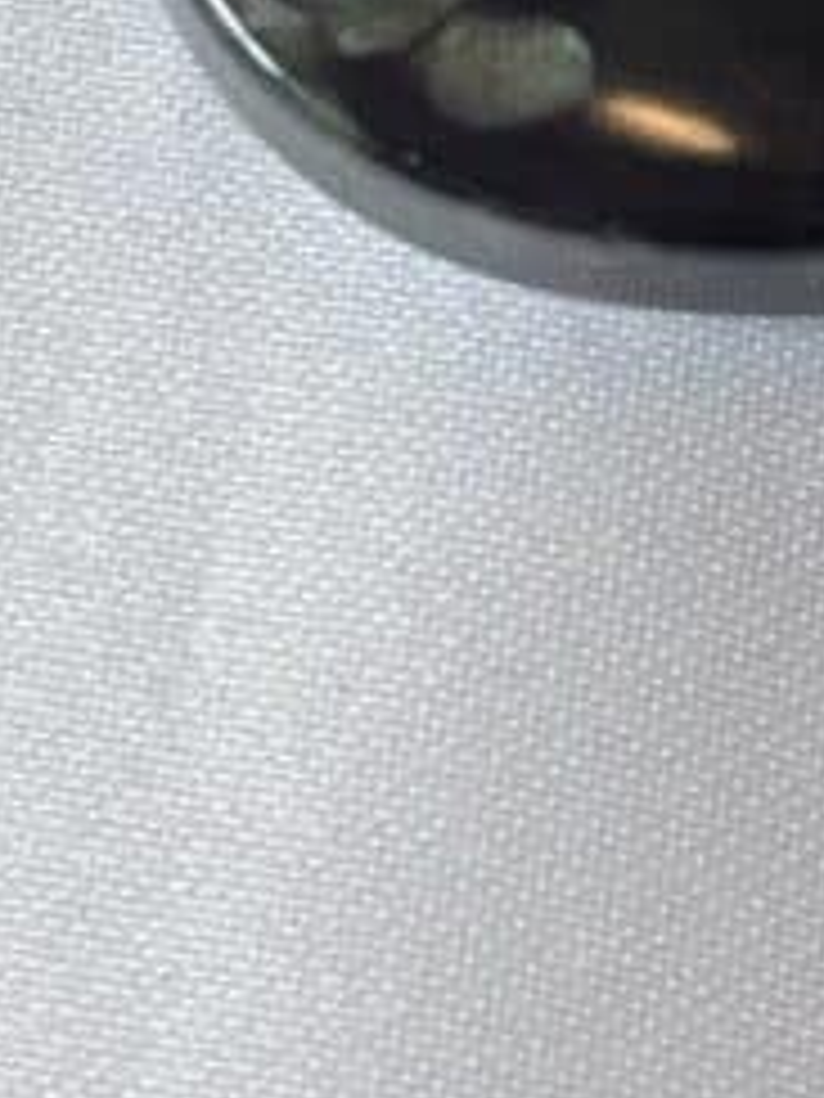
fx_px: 6919
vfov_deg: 8.8
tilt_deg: -65.2
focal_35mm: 218
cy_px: -585
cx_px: 1130
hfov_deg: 6.7
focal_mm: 5.96
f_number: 1.6
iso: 32
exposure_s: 1/100
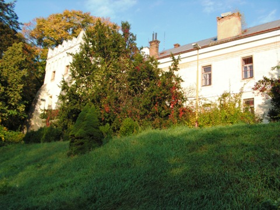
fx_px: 291
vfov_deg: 39.7
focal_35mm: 36
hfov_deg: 51.4
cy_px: 105
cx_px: 140
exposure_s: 1/250
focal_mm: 6
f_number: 3.2
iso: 50
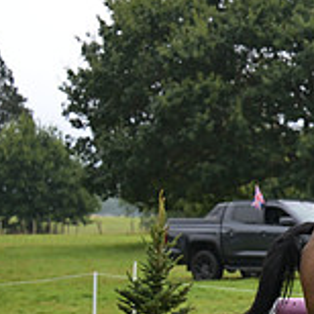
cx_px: 579
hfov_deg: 7.6
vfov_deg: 7.8
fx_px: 2299
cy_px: 278
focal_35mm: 224
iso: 1100
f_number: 3.2
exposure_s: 1/1250
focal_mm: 70
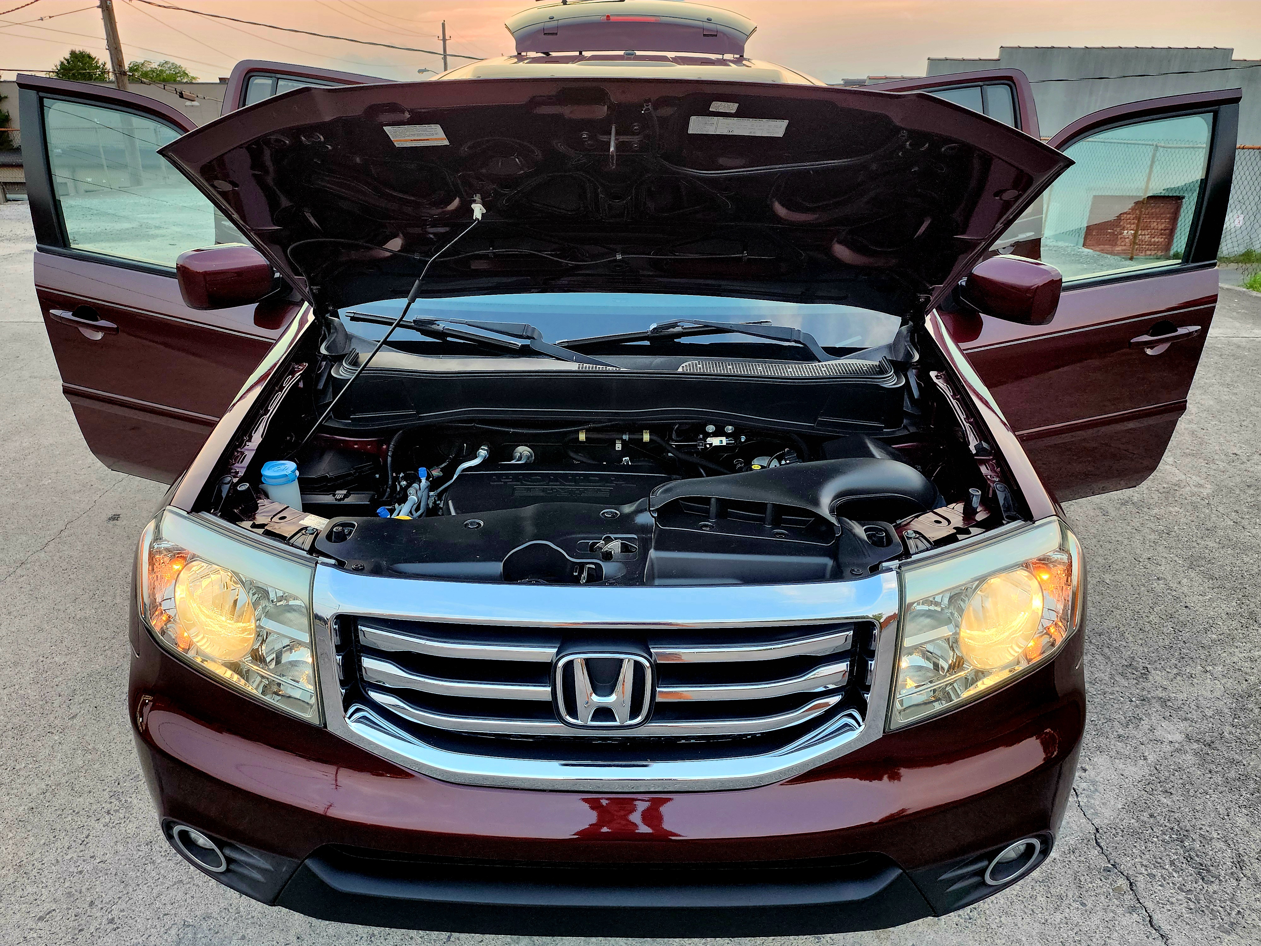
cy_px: 473
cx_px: 630
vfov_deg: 58.9
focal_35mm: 23
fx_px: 838
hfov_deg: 73.9
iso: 200
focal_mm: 6.4
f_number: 1.8
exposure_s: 1/182
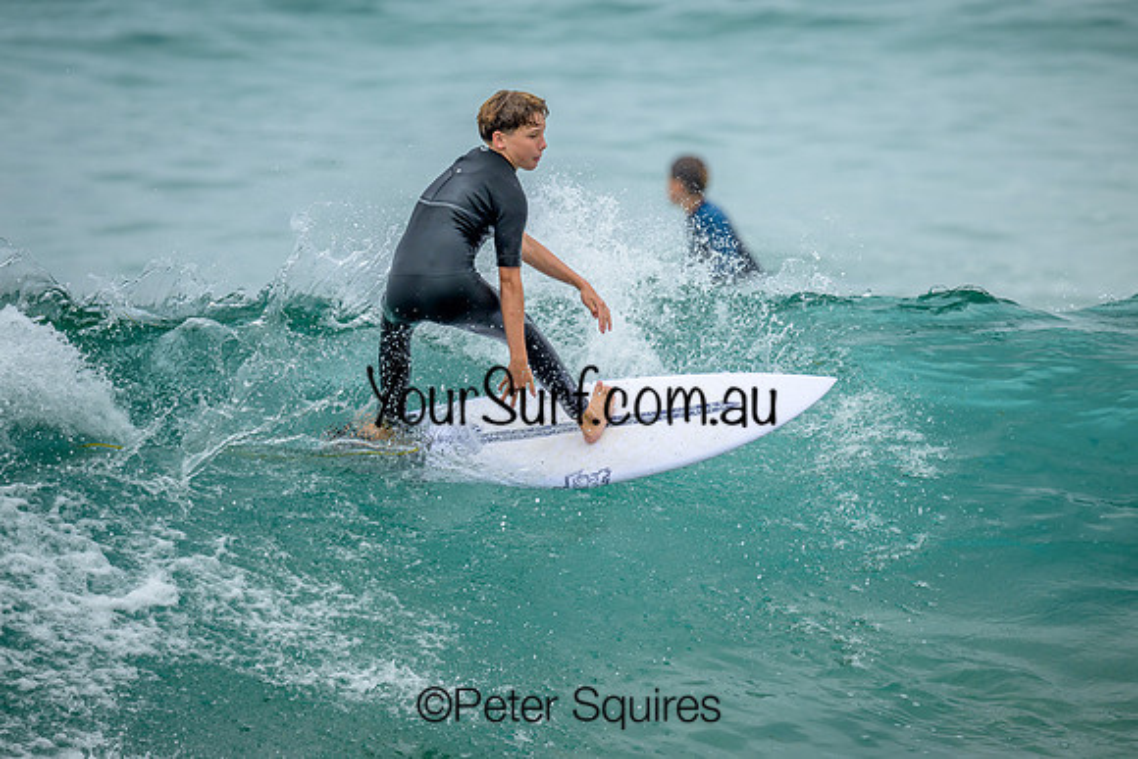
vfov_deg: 1.7
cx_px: 550
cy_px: 367
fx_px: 26122
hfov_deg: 2.5
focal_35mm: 826
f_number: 6.3
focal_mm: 800
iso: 360
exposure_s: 1/2000
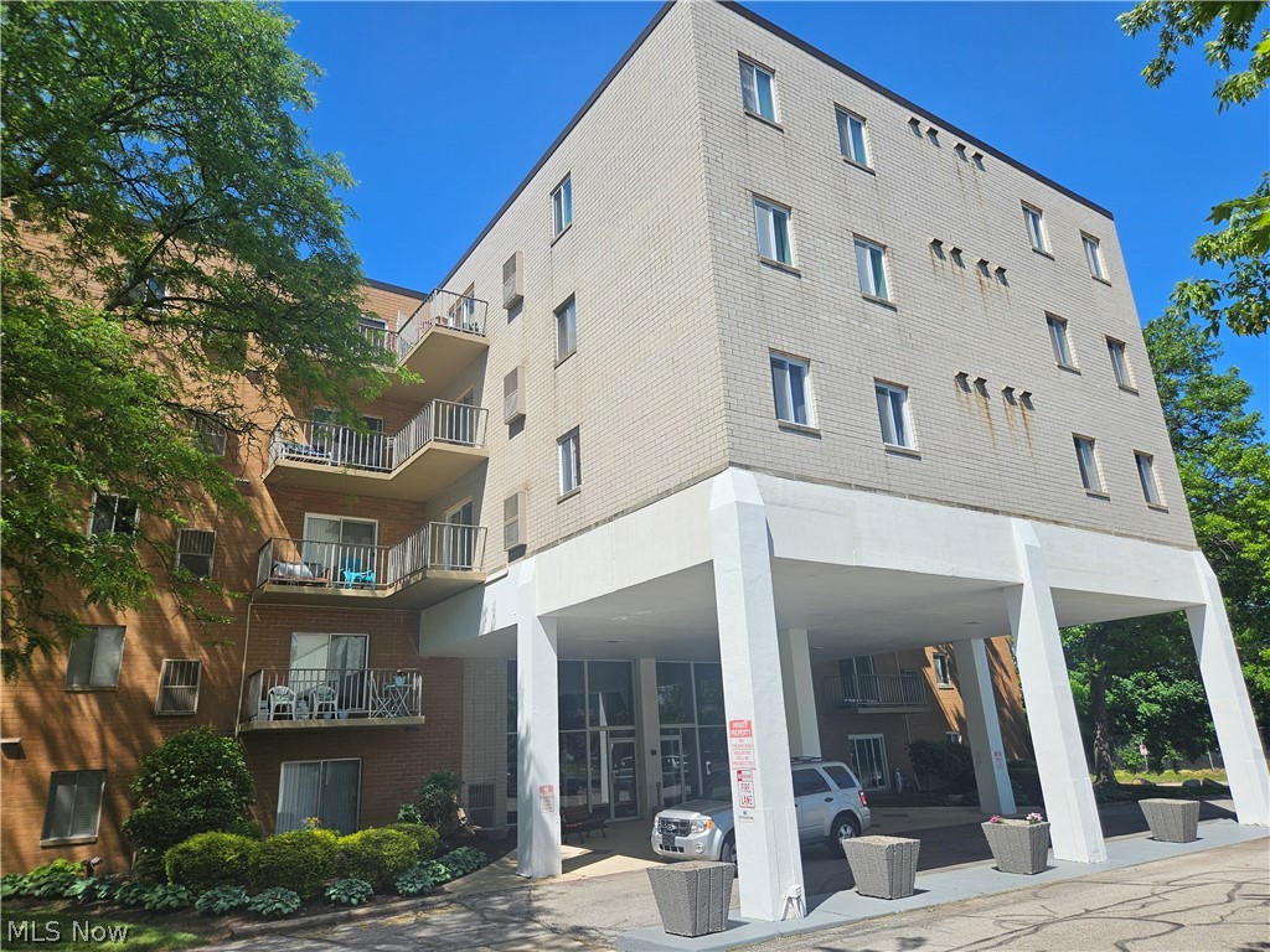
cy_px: 476
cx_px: 635
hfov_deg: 73.9
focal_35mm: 23
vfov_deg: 58.9
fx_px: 844
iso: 25
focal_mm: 5.4
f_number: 1.8
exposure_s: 1/1957
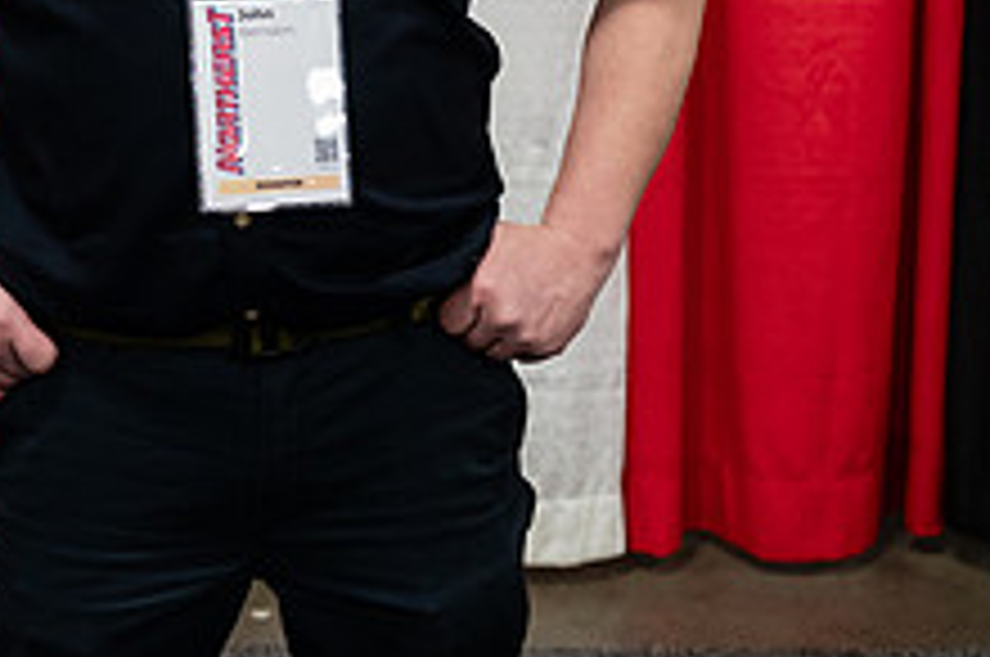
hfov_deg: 23.2
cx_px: 126
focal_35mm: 86
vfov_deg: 15.4
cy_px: -54
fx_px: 2362
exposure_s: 1/250
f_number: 3.2
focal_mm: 32.5
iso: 2500
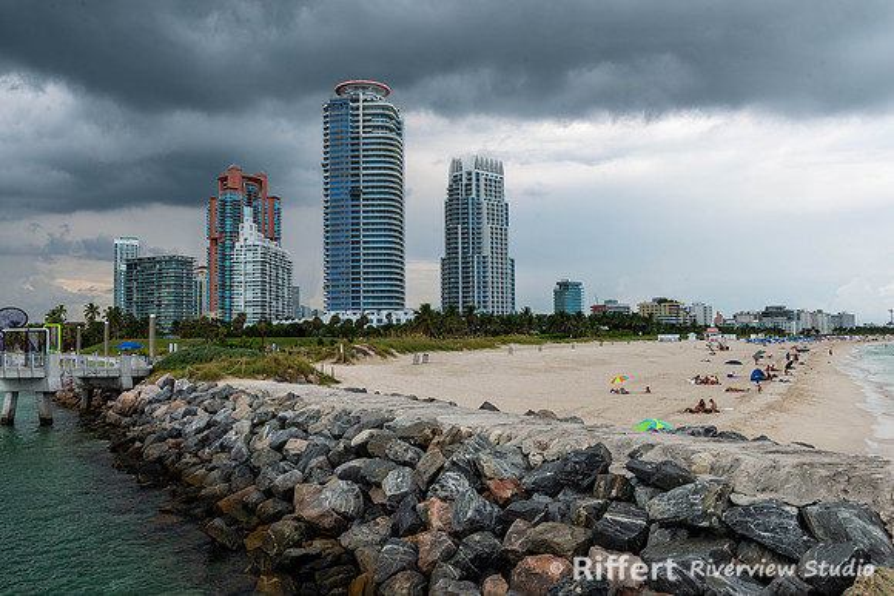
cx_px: 447
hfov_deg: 62.6
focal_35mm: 30
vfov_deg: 44.1
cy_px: 298
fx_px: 736
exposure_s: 1/125
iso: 100
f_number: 11
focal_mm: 29
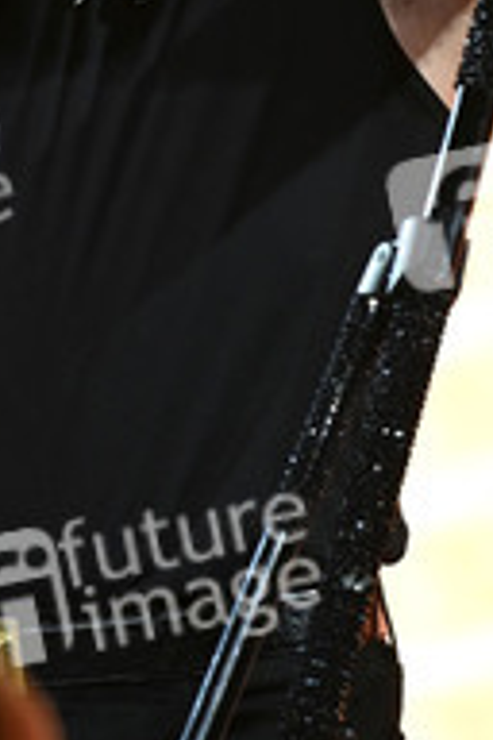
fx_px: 11954
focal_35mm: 582
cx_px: 235
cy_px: 8
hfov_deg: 2.4
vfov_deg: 3.5
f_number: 5.6
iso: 1600
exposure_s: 1/200
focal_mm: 280
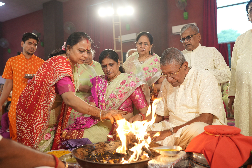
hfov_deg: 54.4
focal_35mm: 35
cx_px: 126
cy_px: 84
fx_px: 245
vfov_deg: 37.9
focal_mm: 35
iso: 1250
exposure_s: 1/125
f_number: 3.5
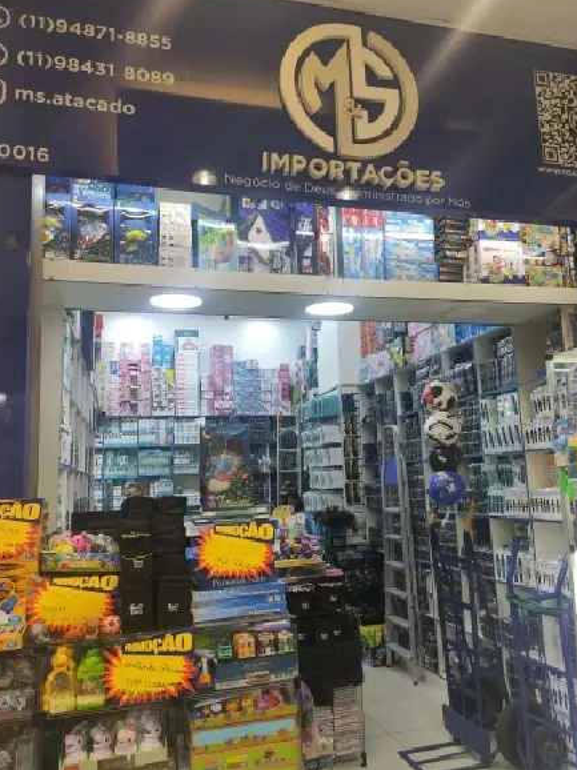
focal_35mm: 27
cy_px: 385
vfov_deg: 65.3
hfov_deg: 51.3
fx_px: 601
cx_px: 292
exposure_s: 1/60.2
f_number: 1.75
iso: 229
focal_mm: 4.77
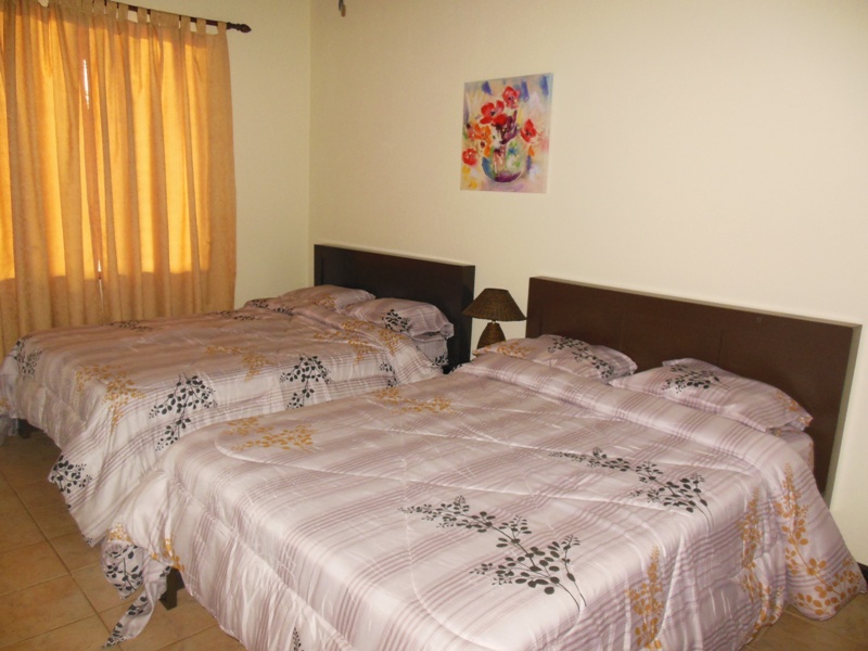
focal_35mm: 25
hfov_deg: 69.4
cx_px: 434
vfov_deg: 54.9
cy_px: 326
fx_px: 627
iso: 400
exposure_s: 1/25
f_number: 3.2
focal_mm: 4.5
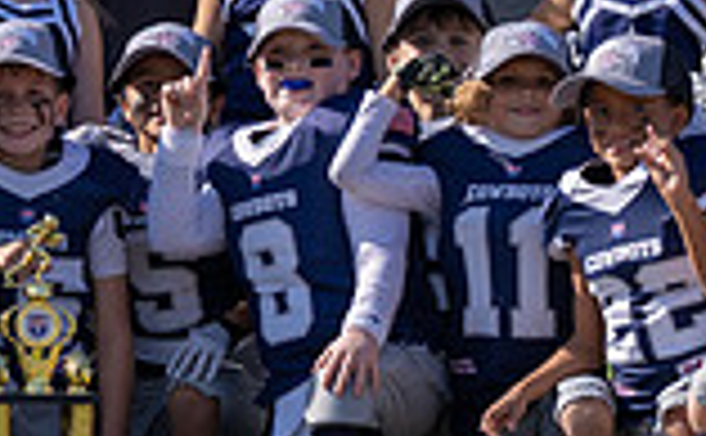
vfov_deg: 3.3
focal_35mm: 393
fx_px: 7537
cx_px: 110
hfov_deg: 5.4
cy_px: 36
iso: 100
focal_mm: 91
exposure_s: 1/1600
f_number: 3.5
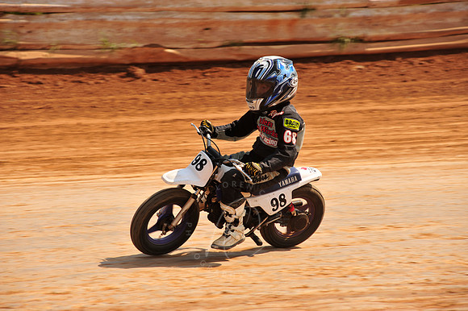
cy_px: 156
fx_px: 2598
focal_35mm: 200
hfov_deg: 10.3
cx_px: 234
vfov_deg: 6.9
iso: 200
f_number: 9
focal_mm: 200
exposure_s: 1/400
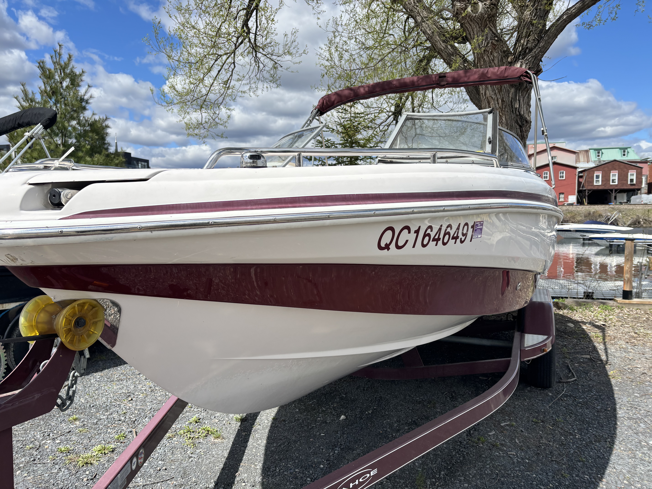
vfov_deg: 53.1
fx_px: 490
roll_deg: -0.1
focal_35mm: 26
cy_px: 244
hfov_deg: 67.3
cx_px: 326
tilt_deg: -3.6
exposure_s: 1/4082
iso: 50
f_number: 1.6
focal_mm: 5.96
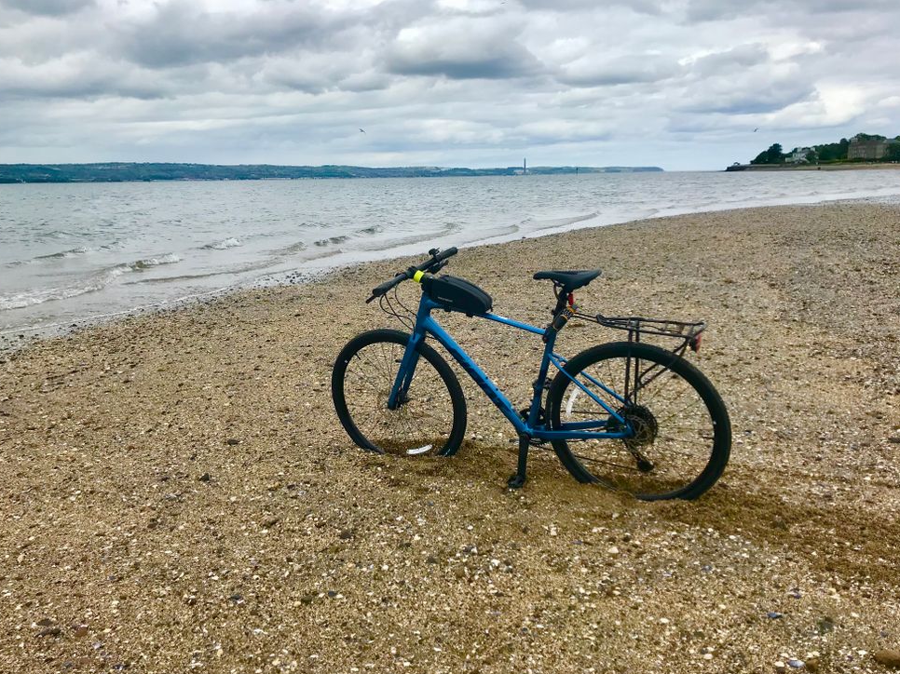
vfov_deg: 48.2
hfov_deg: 61.7
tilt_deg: -10.6
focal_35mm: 29
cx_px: 437
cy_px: 333
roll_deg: +0.7
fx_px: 754
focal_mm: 3.99
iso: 20
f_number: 1.8
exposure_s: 1/2128
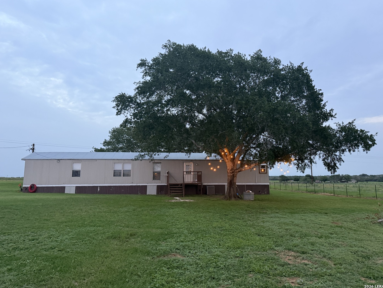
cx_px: 194
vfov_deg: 54.9
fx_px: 277
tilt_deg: +8.8
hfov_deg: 69.4
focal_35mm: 25
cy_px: 139
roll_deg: +1.0
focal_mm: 6.76
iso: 400
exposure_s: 1/60
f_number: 1.78
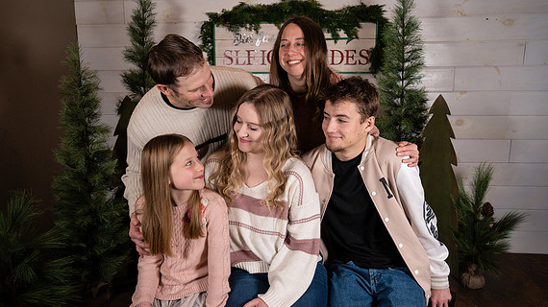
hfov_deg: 61.0
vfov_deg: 36.6
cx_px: 277
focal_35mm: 32
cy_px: 167
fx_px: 465
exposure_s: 1/250
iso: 400
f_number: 5.6
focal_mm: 30
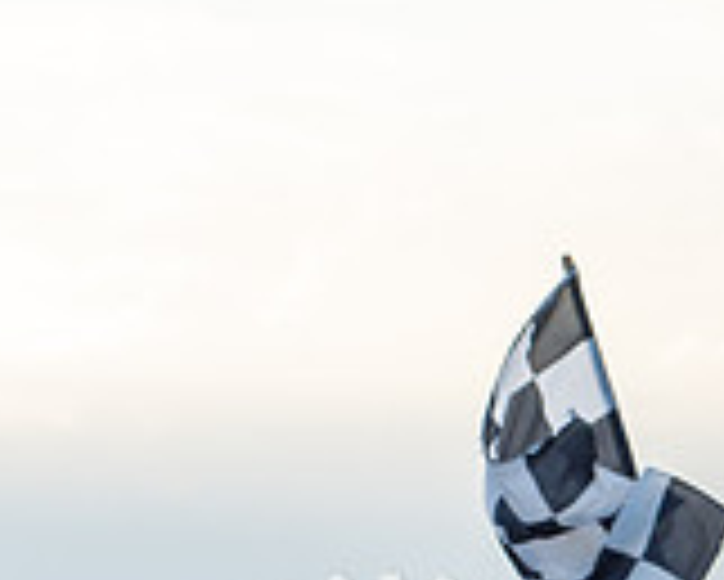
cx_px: 1088
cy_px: 767
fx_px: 5060
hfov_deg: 8.0
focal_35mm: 236
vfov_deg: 6.5
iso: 400
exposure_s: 1/1250
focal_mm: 70
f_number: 4.5
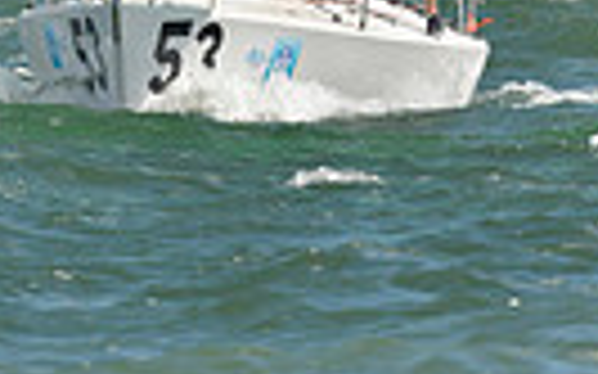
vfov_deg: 0.7
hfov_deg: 1.2
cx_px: 97
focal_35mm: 1773
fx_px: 28883
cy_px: -897
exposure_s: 1/1000
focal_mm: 400
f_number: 6.3
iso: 200
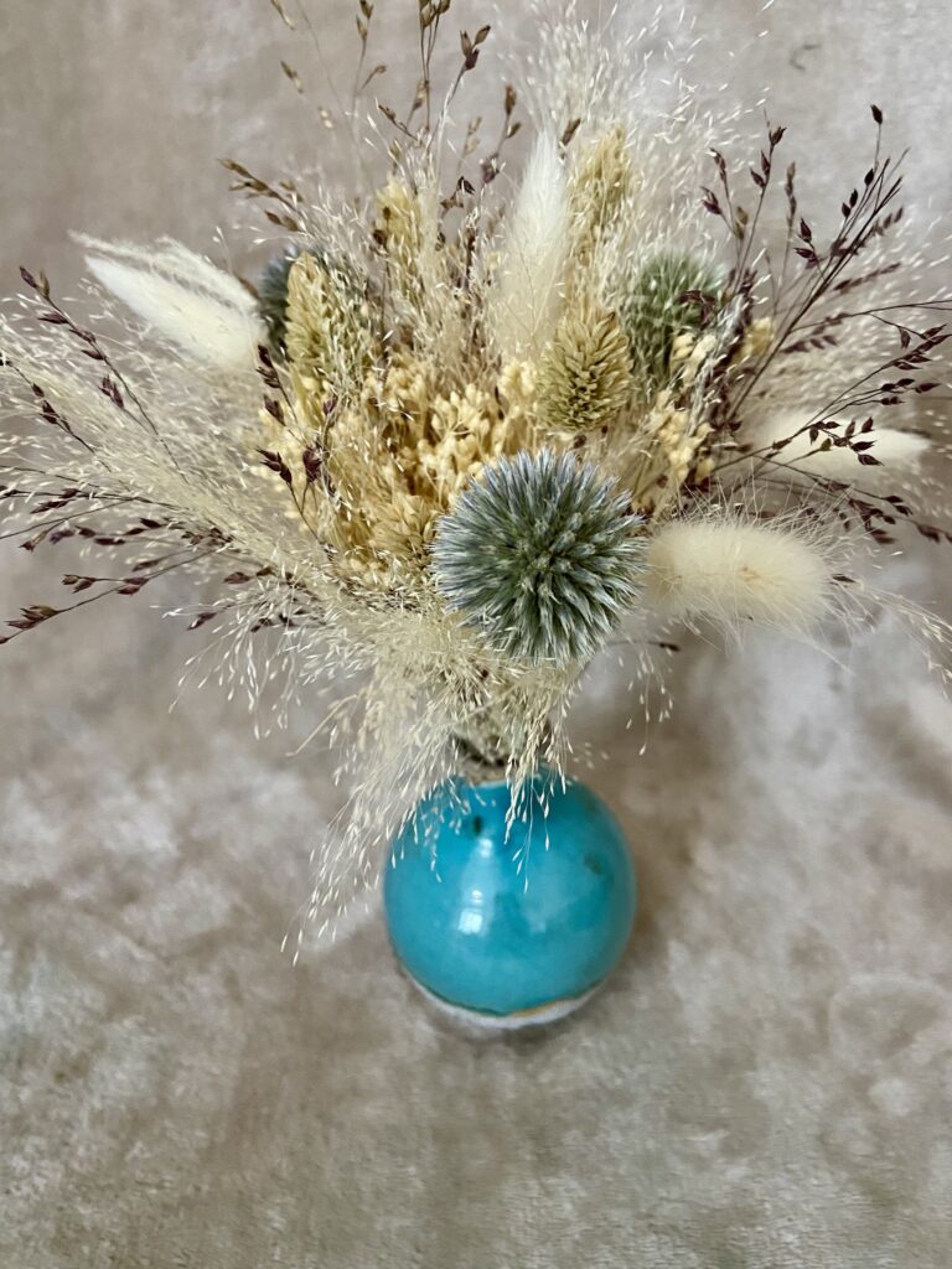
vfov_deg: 67.3
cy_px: 634
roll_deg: +2.0
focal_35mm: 26
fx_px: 953
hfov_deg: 53.1
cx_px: 476
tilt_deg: -34.9
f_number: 1.8
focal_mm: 4.25
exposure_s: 1/30
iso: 640
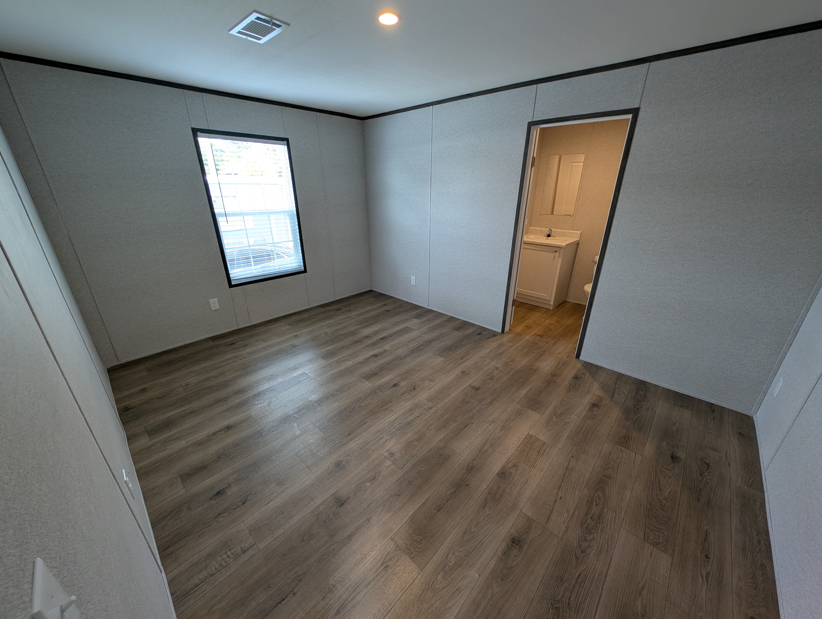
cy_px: 310
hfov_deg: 110.5
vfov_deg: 94.6
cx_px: 411
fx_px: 285
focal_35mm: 12
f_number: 1.95
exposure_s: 1/60
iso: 67
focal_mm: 2.23
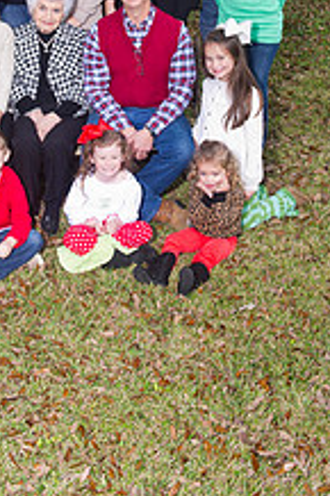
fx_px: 909
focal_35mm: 66
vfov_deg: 28.8
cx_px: 108
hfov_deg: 20.5
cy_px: 11
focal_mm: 32
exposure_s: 1/200
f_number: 7.1
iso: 800
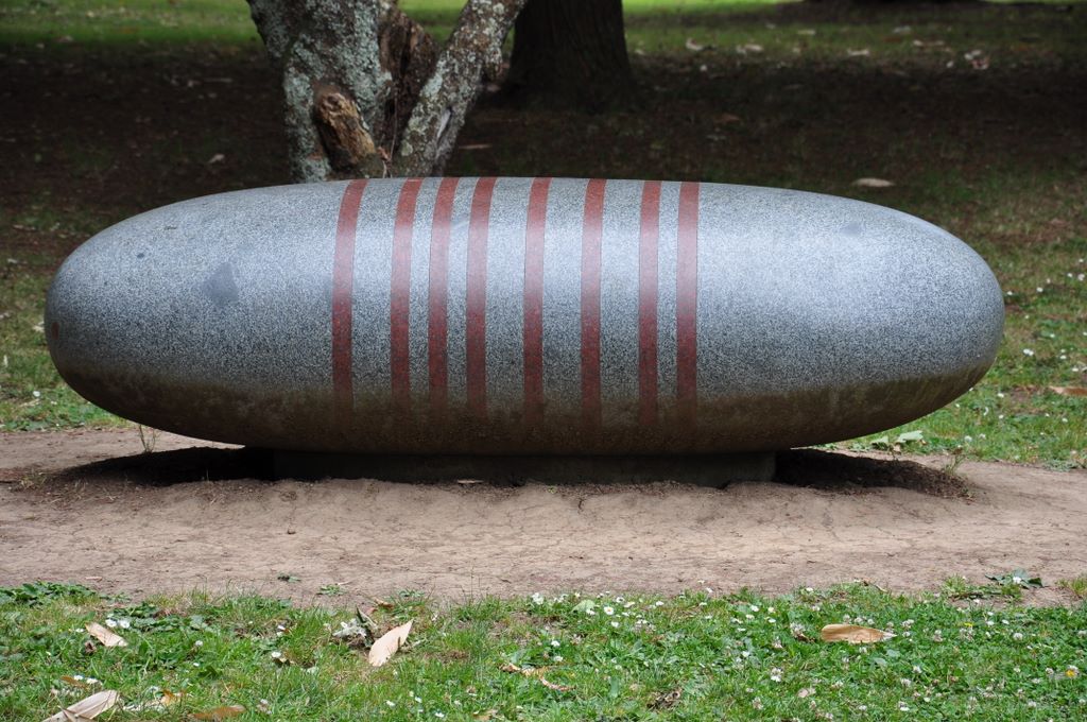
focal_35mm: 158
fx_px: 4750
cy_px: 361
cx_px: 544
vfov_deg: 8.7
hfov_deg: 13.1
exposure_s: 1/60
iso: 200
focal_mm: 105
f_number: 8
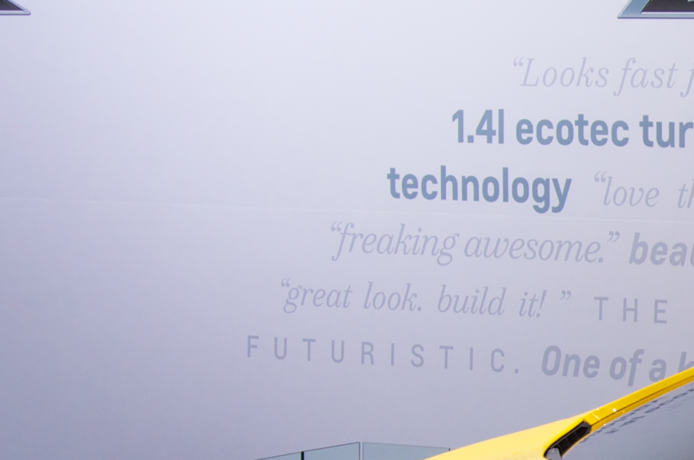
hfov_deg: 16.7
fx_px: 2156
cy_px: 417
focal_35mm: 112
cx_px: 1030
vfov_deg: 12.1
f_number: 5.6
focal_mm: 24
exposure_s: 1/125
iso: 400
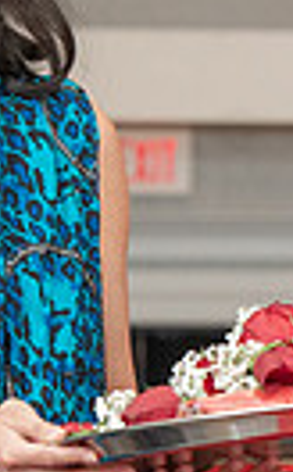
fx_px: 5184
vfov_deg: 5.2
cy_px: 319
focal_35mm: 404
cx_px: 387
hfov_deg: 3.2
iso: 2000
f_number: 4.5
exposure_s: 1/250
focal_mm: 85
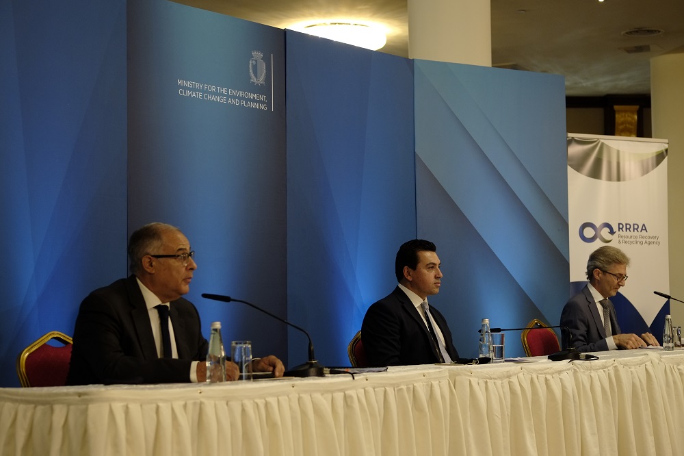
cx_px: 342
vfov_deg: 18.2
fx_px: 1424
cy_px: 228
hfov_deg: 27.0
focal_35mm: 75
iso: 1000
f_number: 2.8
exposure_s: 1/140
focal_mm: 50
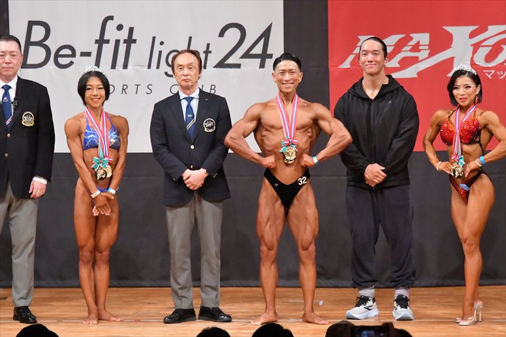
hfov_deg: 7.6
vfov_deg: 5.1
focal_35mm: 270
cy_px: 168
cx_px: 253
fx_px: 3793
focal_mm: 180
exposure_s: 1/400
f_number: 5.6
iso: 10000
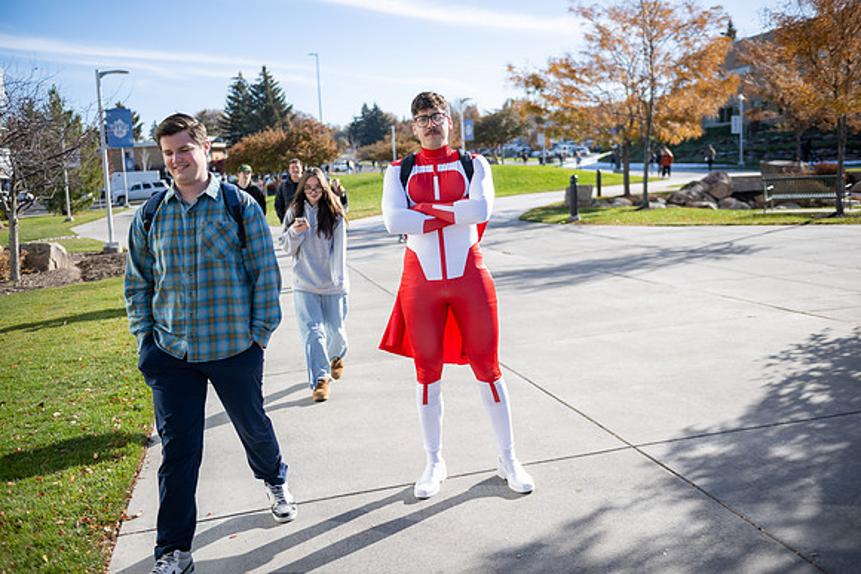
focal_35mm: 36
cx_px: 430
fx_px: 861
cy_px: 287
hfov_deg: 53.1
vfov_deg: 36.9
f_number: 2.8
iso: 200
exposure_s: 1/2500
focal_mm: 36
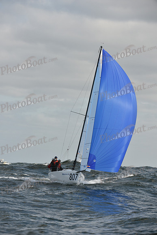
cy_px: 118
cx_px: 78
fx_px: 1569
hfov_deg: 5.7
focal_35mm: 240
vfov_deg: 8.6
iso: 320
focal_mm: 240
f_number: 7.1
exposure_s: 1/1250
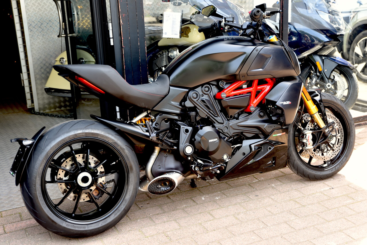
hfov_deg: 39.6
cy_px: 122
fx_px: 510
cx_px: 184
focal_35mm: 50
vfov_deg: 27.0
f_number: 3.2
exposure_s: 1/60
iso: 100
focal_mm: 50
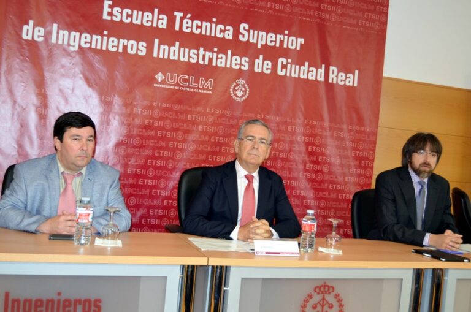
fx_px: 588
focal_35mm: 45
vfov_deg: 29.7
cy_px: 156
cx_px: 236
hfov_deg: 43.7
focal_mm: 30
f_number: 4.2
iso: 1400
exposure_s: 1/60
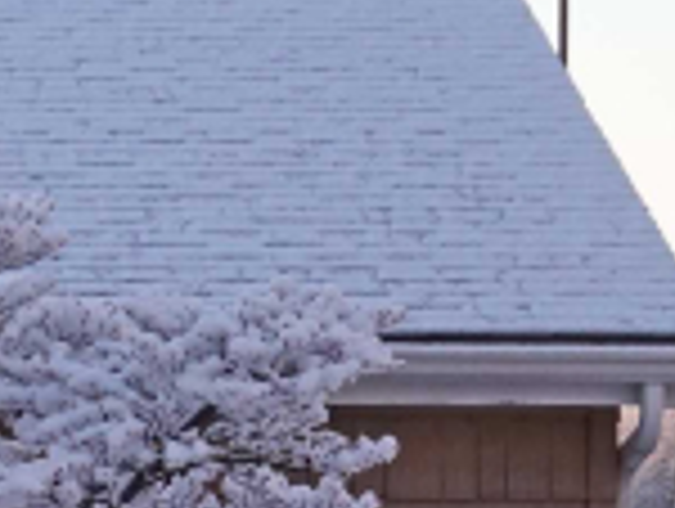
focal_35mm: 389
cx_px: -855
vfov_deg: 3.8
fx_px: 7598
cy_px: 611
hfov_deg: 5.0
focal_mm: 29.69
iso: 400
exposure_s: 1/640
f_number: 3.5
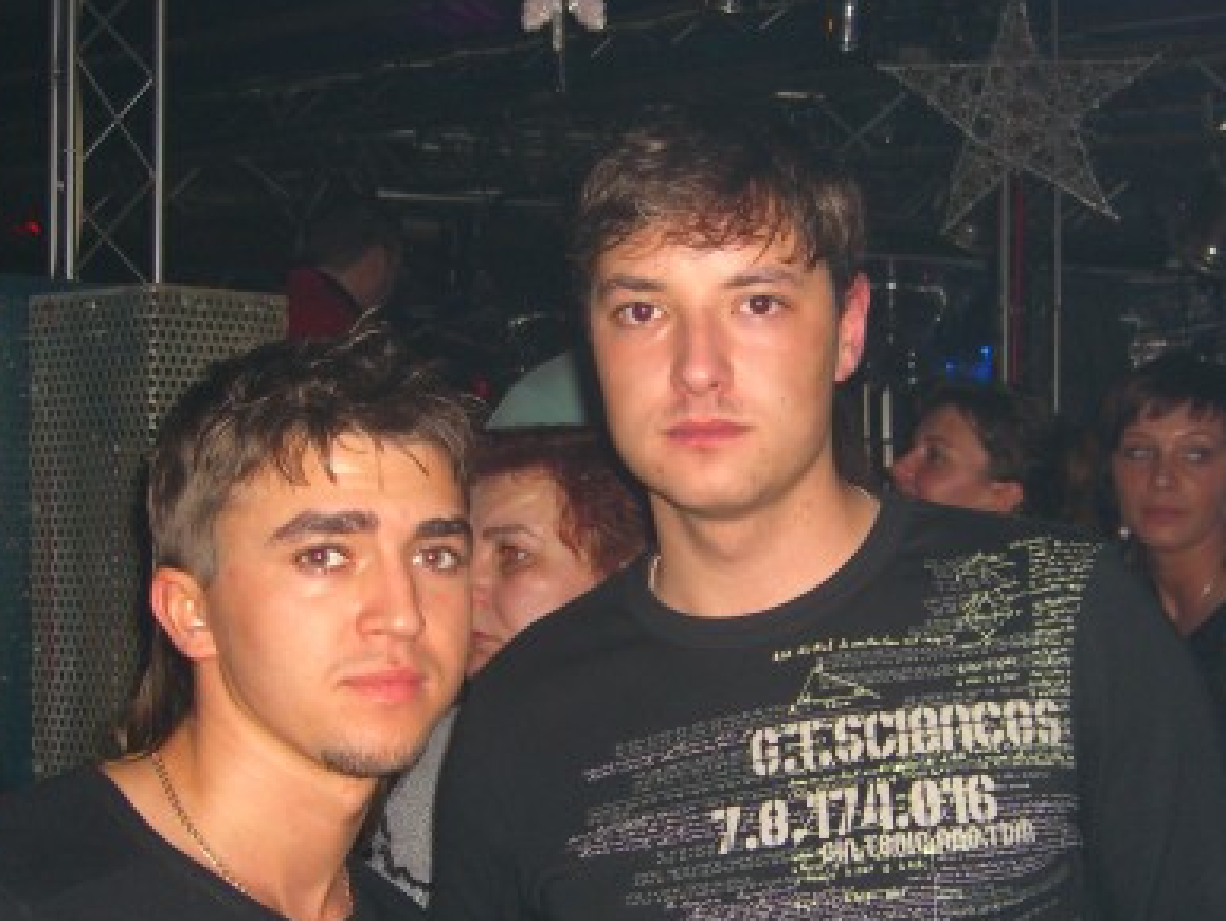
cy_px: 603
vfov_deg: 24.7
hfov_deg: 32.7
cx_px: 654
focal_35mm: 59
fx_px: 2091
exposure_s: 1/60
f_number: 2.8
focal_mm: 7.9
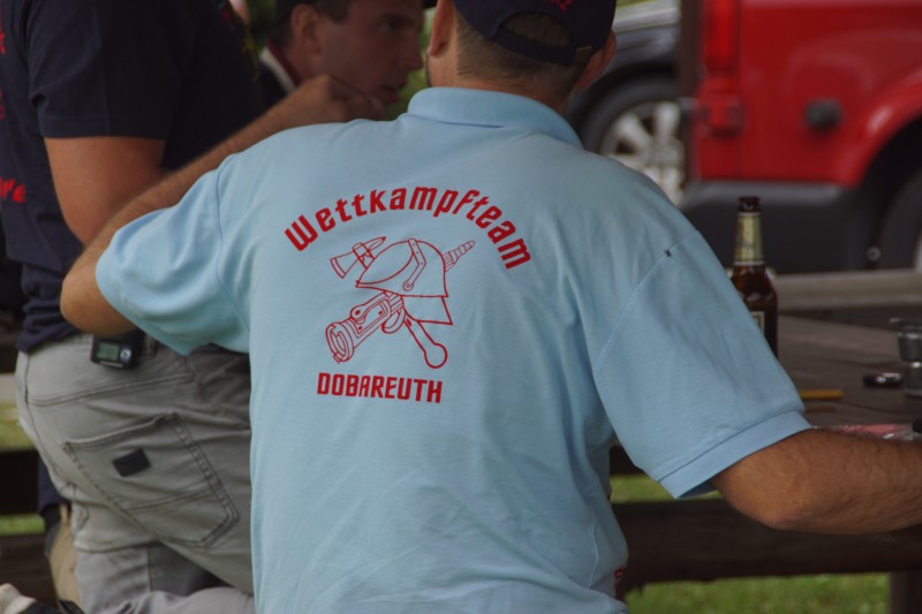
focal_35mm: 225
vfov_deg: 6.1
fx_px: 5761
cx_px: 461
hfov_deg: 9.2
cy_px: 307
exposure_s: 1/250
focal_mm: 150
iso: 200
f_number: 6.3
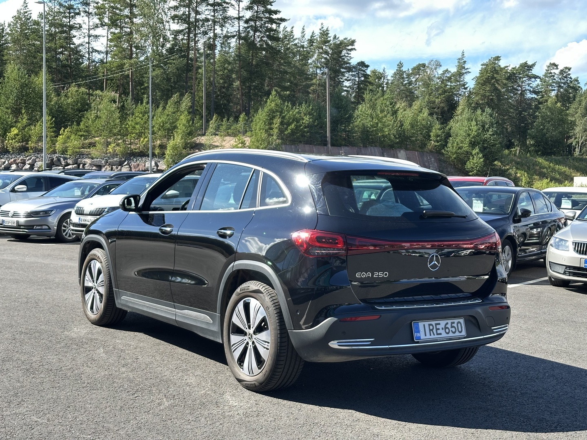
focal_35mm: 48
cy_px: 220
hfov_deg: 39.7
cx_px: 294
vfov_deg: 30.3
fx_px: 814
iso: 64
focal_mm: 6.86
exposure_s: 1/506
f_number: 1.78
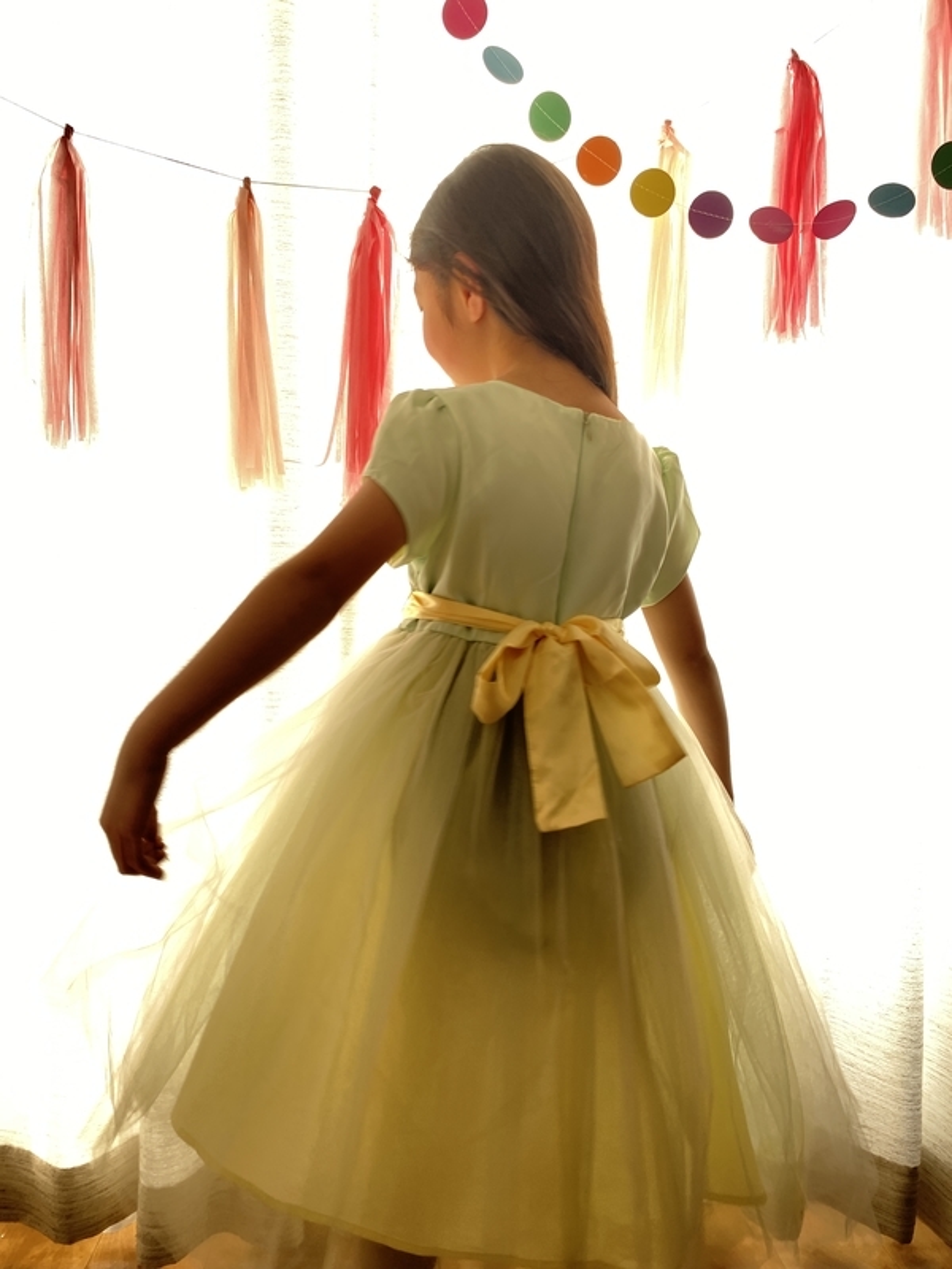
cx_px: 476
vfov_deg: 67.3
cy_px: 634
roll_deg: -2.1
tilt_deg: -2.8
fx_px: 953
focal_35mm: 26
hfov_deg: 53.1
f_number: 1.8
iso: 50
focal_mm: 4.25
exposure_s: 1/100
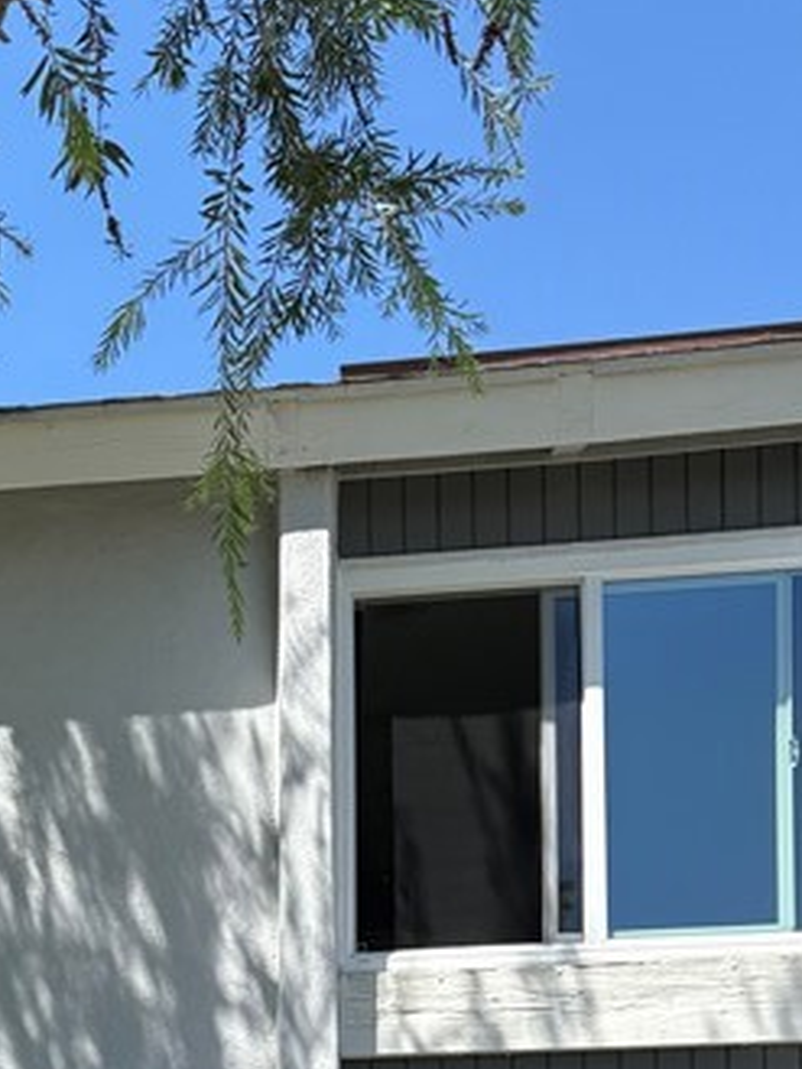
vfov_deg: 21.6
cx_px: -166
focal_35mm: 81
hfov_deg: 17.4
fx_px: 2501
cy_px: 1417
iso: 50
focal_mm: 5.96
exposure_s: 1/1517
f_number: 1.6
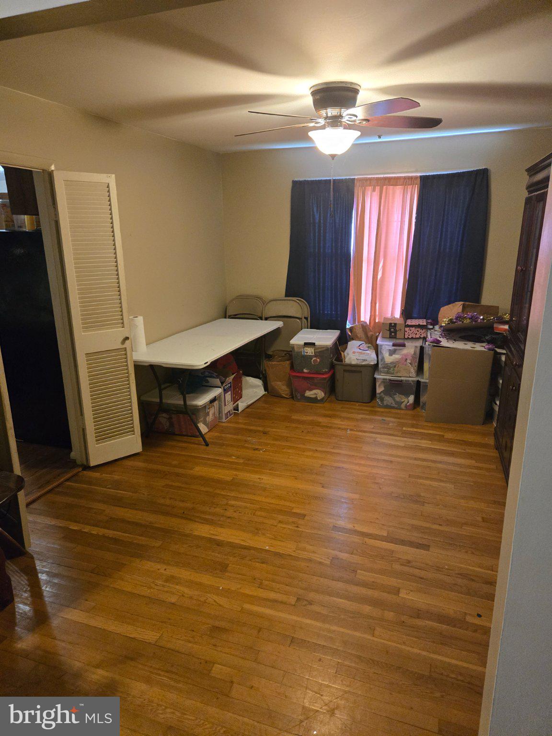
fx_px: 489
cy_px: 368
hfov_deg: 58.9
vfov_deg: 73.9
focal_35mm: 23
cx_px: 276
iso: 1000
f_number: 1.8
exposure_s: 1/120
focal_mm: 5.4
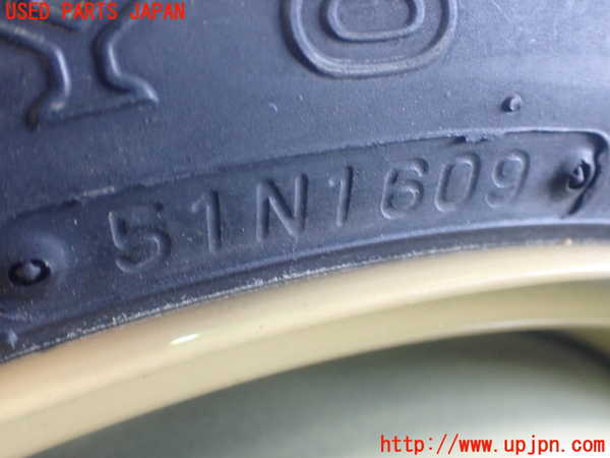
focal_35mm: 41
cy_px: 229
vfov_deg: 35.1
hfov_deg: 45.8
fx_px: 722
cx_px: 305
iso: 800
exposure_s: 1/25
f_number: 2.8
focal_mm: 7.31
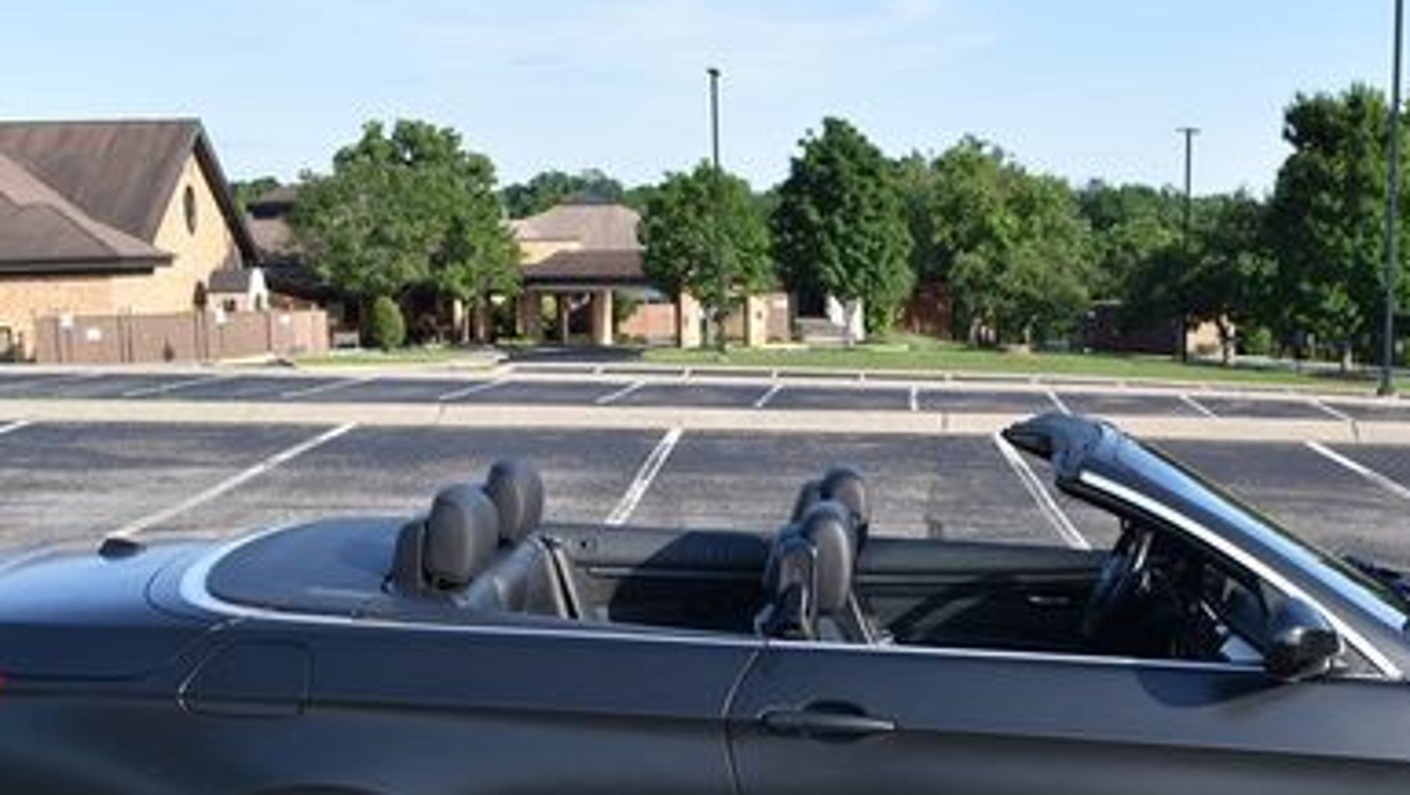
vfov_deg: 25.0
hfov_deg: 42.8
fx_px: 1758
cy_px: 647
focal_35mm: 47
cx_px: 996
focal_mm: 18
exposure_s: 1/250
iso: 200
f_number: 8
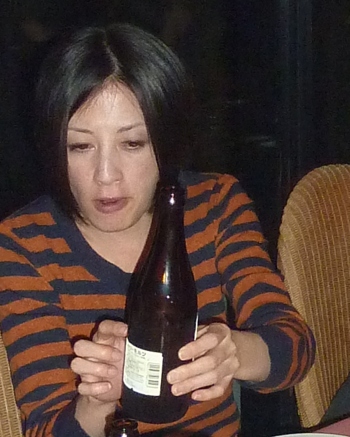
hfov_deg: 11.8
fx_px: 1657
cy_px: 139
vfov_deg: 15.0
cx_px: 402
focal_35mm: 128
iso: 320
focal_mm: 4.4
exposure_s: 1/30
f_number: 3.3
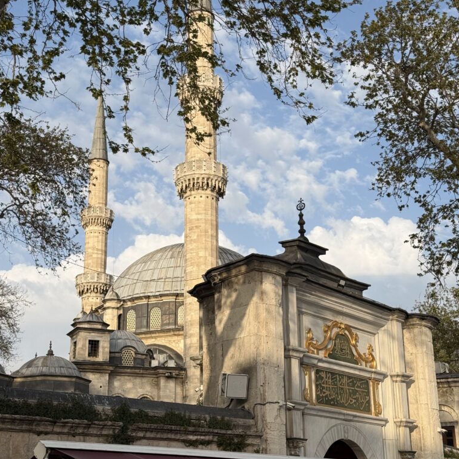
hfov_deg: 30.0
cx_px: 228
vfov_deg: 30.0
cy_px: 212
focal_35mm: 57
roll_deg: +0.8
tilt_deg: +19.7
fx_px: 855
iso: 64
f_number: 1.78
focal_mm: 6.76
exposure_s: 1/3378
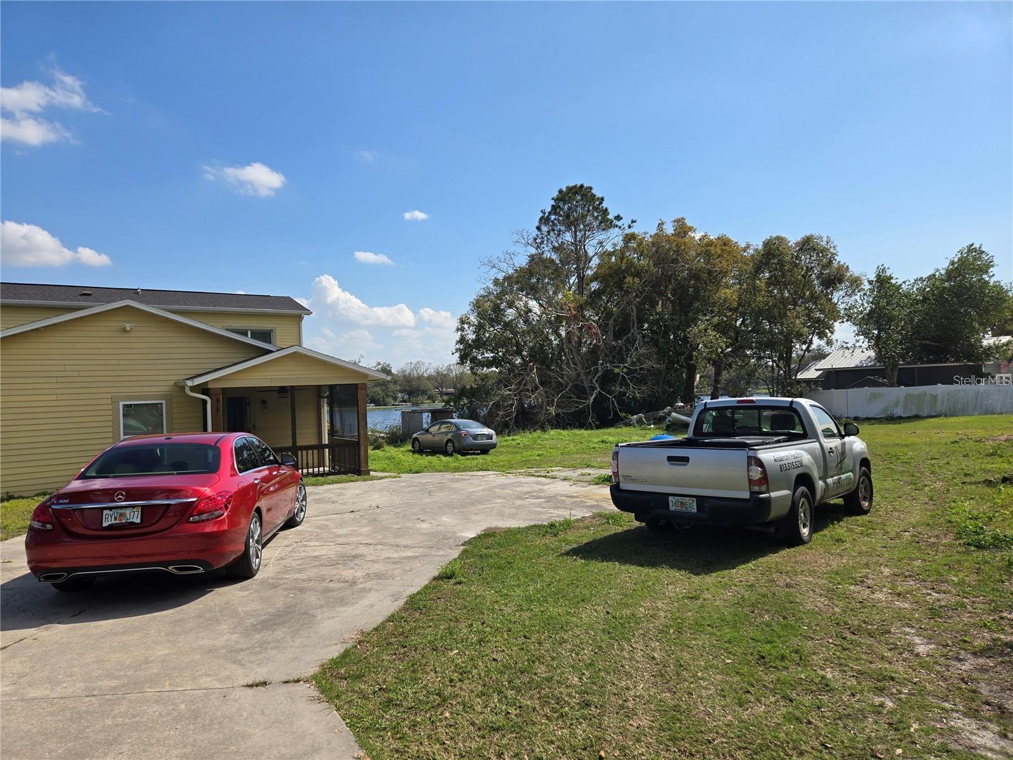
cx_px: 506
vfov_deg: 58.9
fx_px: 673
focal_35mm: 23
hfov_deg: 73.9
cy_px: 380
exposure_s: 1/2600
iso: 25
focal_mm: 5.4
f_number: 1.8
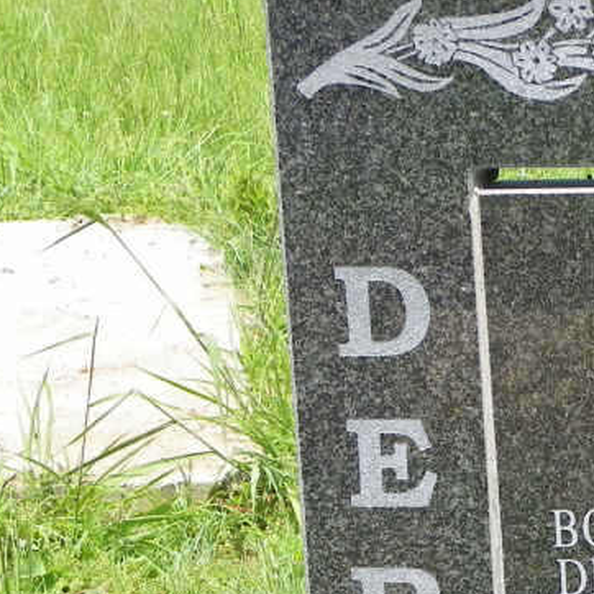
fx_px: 3417
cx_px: 883
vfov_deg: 9.8
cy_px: 633
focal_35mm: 176
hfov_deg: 9.7
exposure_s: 1/160
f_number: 4.5
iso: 64
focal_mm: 10.7
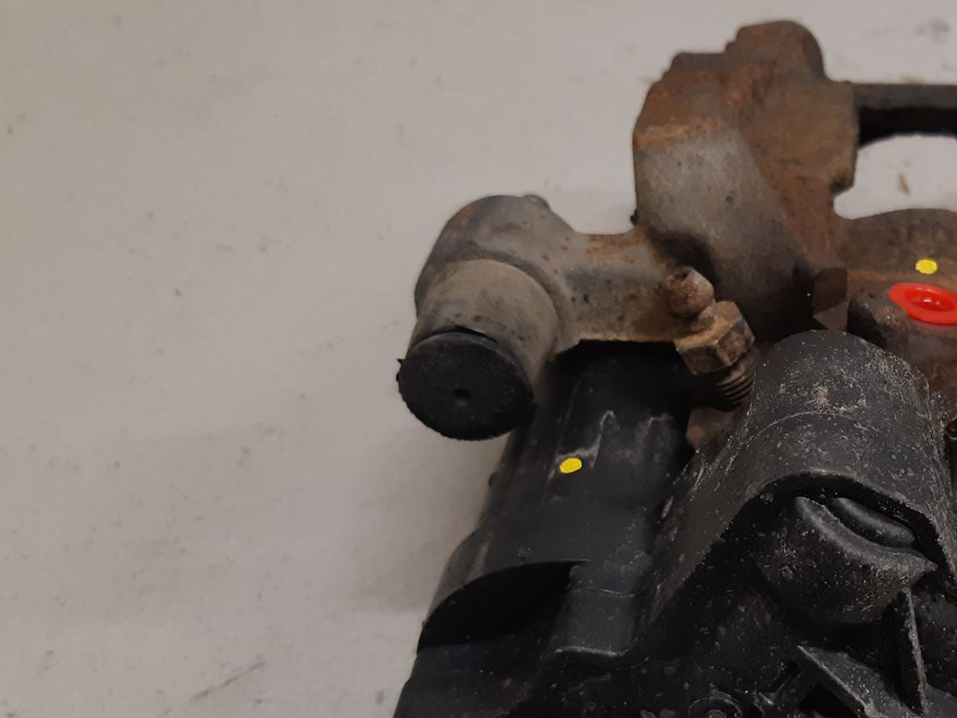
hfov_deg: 37.5
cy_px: 462
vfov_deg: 30.1
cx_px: 826
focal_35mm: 48
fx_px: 1327
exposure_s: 1/50
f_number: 1.7
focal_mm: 3.93
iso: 125
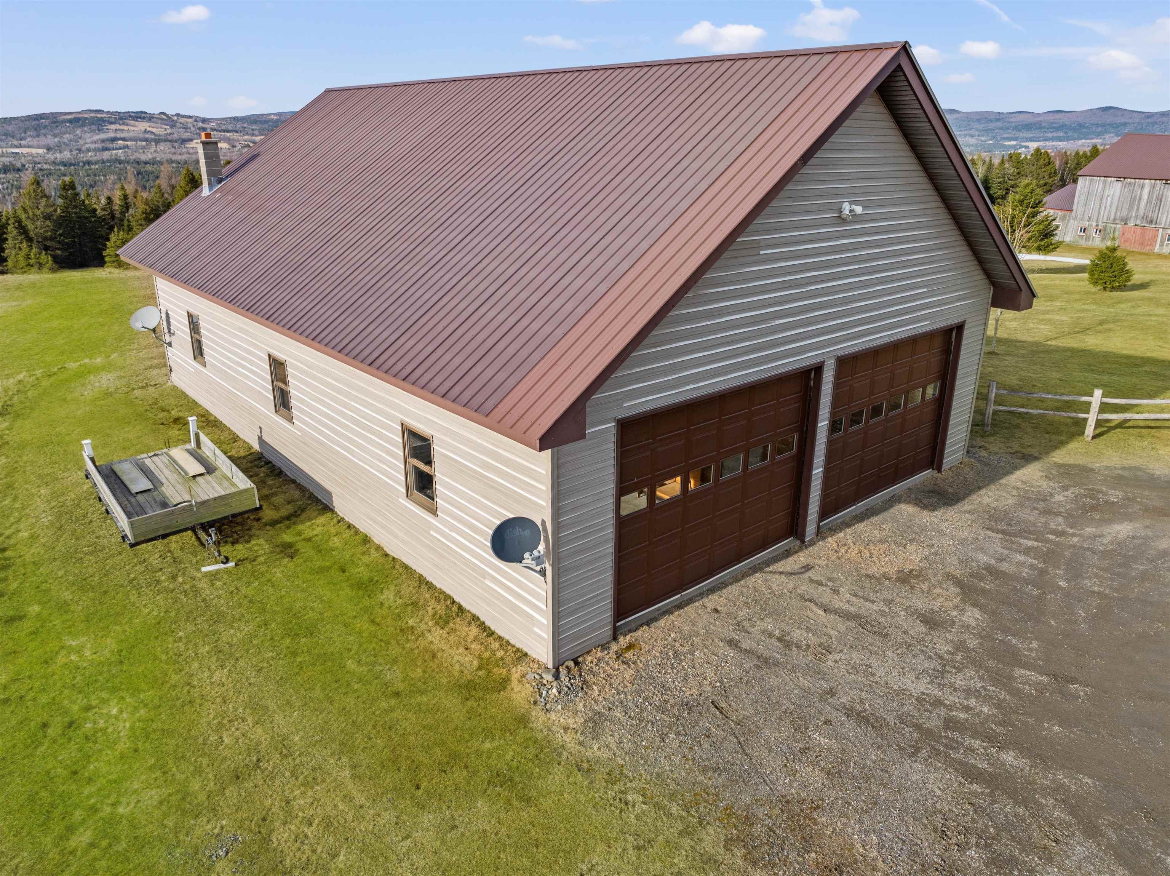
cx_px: 585
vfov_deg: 56.8
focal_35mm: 24
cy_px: 438
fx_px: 811
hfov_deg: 71.6
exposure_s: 1/1600
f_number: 2.8
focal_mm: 12.29
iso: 150
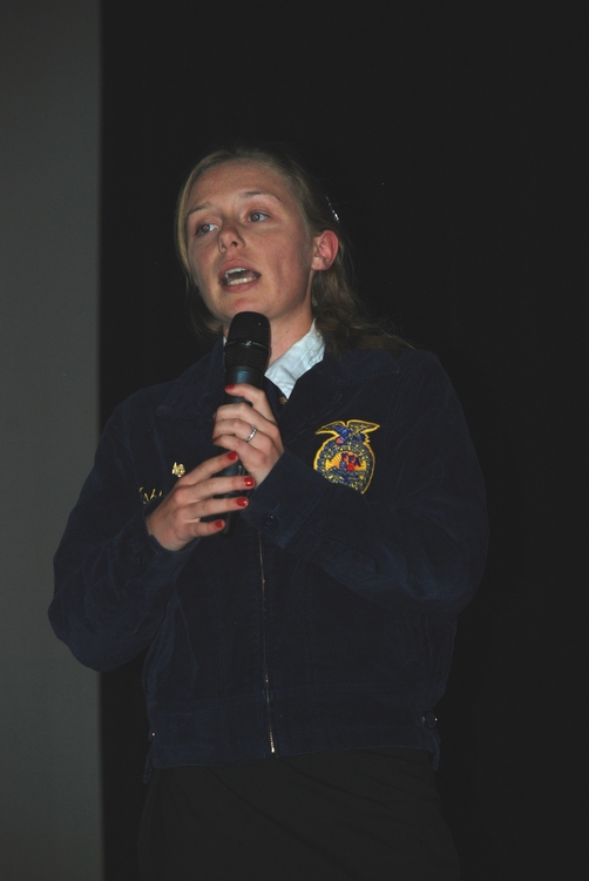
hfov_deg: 6.8
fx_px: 4956
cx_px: 294
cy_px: 440
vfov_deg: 10.1
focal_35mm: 202
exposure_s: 1/60
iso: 250
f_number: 5.6
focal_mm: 135
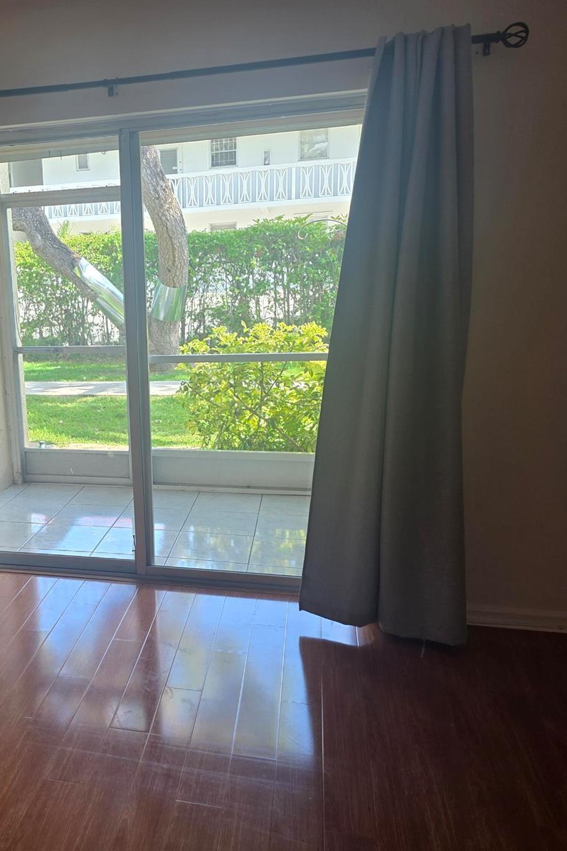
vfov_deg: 58.7
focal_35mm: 32
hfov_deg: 39.1
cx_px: 95
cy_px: 425
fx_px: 756
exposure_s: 1/120
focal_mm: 6.25
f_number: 1.7
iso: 80
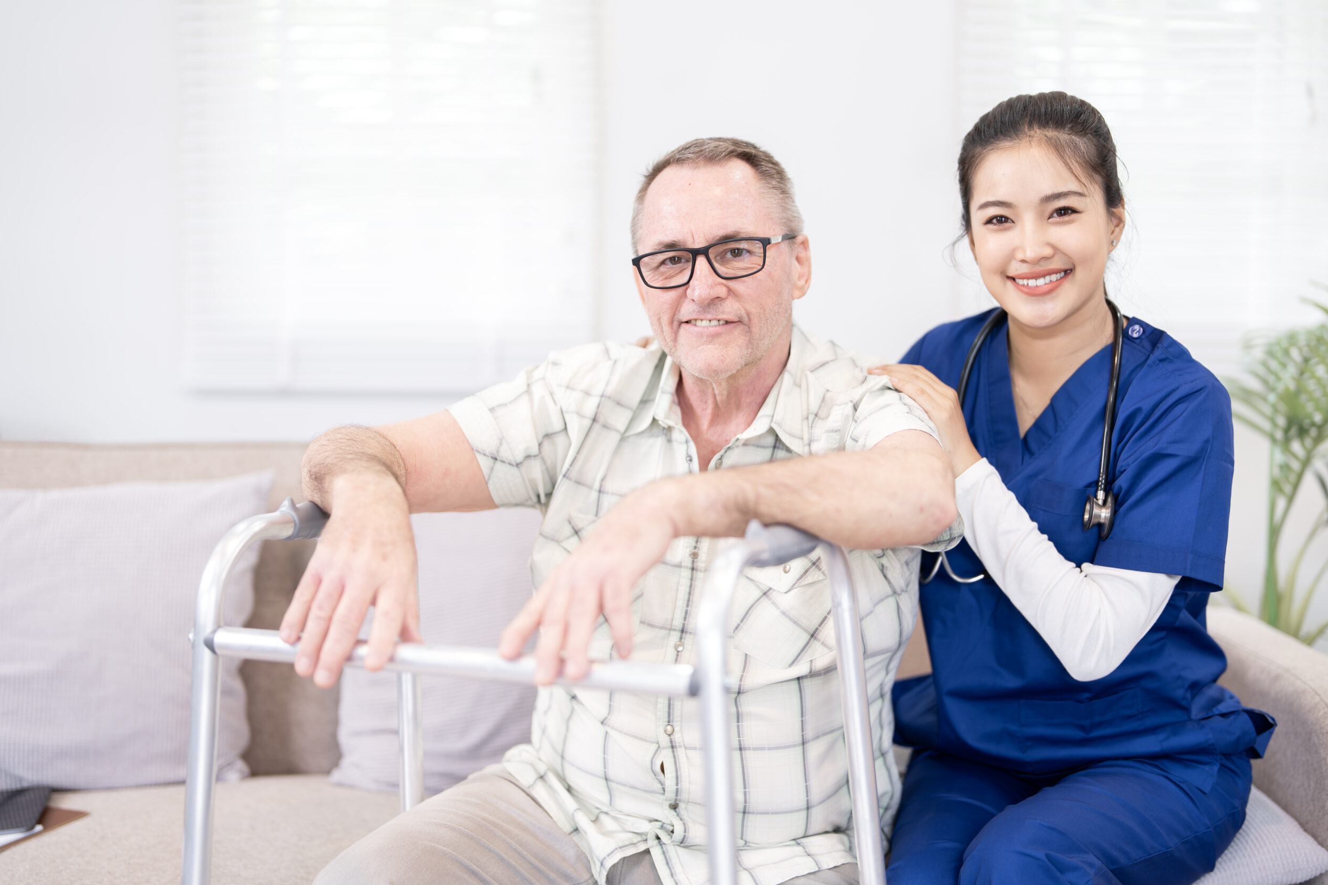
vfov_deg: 26.5
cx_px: 675
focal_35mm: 51
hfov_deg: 38.9
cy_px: 435
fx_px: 1881
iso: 100
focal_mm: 50
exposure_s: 1/80
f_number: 1.3
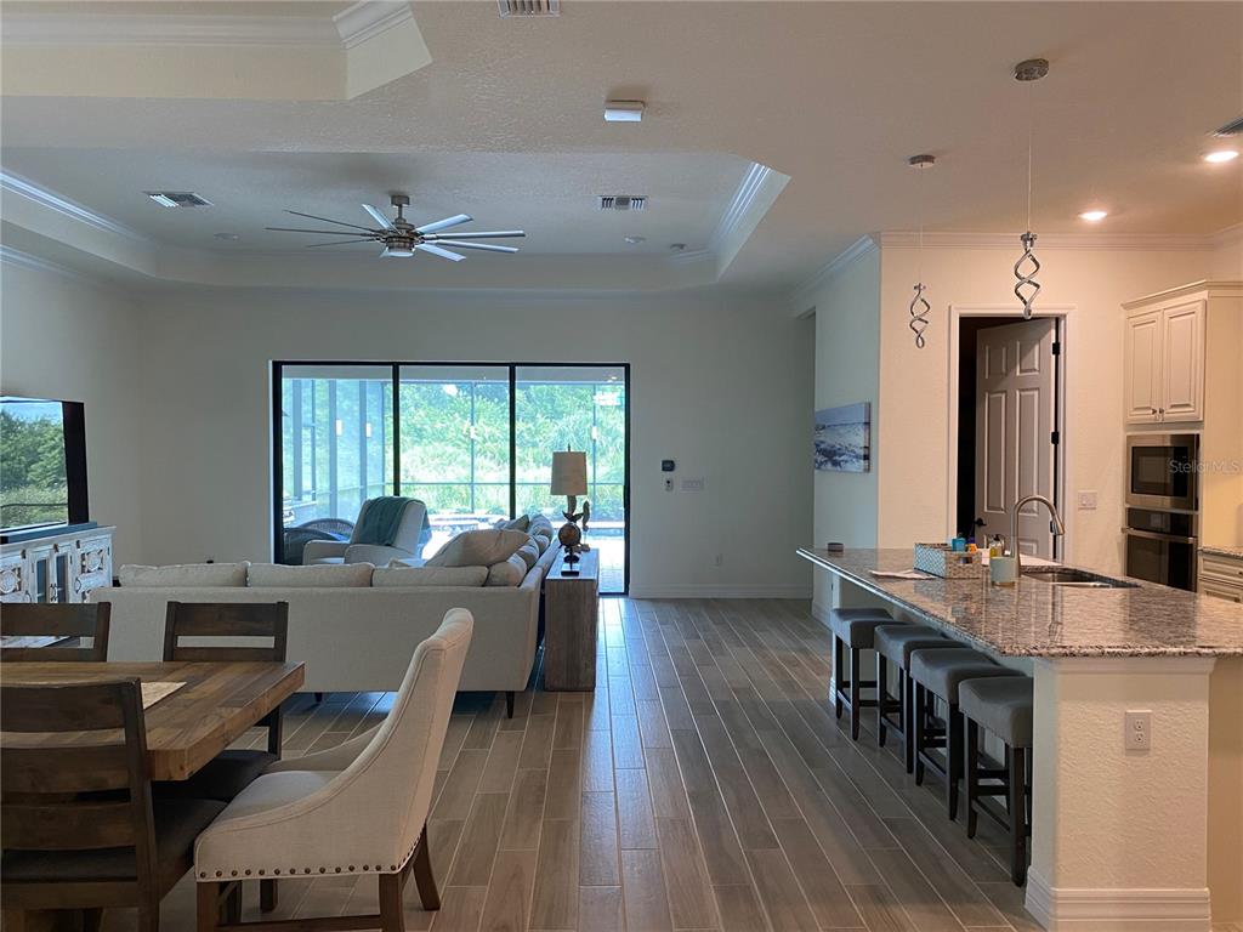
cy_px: 466
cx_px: 622
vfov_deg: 53.1
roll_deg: -0.2
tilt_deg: -1.1
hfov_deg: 67.3
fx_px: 934
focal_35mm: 26
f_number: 1.8
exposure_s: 1/60
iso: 125
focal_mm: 4.25
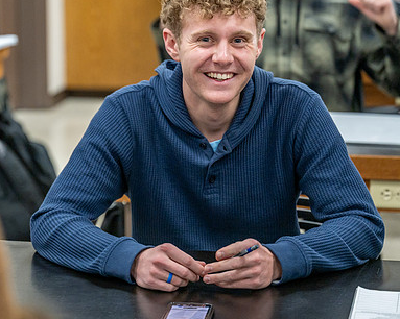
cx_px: 103
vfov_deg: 12.3
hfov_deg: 15.3
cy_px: 82
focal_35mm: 125
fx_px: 1479
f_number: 2.8
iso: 640
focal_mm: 74
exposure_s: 1/100
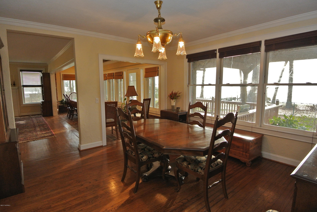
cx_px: 158
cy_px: 106
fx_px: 159
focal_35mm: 18
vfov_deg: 67.5
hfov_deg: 89.9
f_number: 3.5
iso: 400
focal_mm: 6.7
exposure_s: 1/60
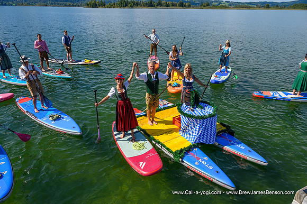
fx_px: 205
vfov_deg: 53.1
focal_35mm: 24
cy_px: 102
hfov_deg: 73.8
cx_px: 154
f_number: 10
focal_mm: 24
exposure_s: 1/400
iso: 200
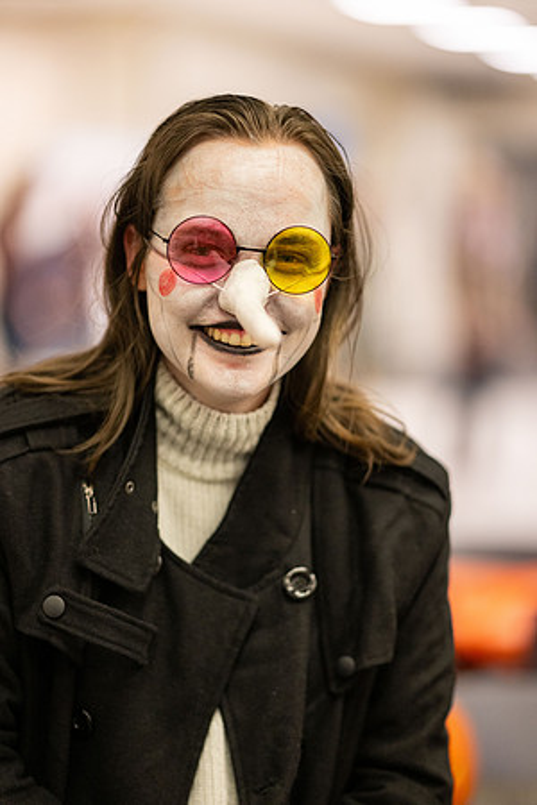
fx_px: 2349
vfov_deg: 19.5
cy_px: 402
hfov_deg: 13.0
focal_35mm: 105
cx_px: 268
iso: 1600
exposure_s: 1/500
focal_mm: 105
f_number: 1.4
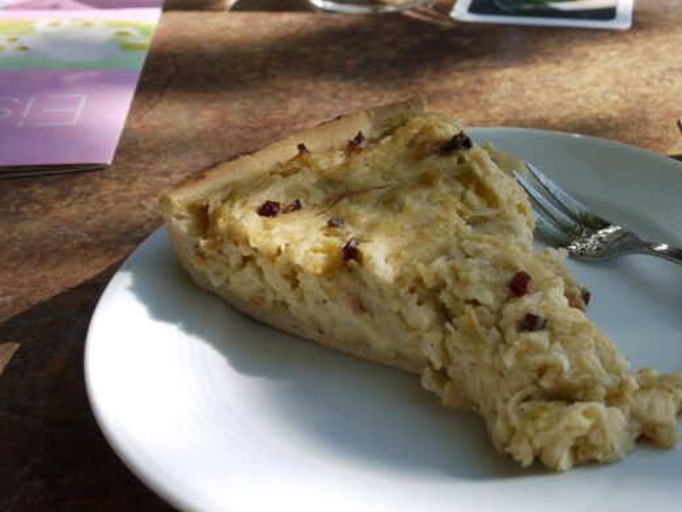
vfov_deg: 26.4
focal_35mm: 55
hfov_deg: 32.9
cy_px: 160
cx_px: 628
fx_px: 1084
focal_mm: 14
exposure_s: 1/200
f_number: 4.5
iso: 100
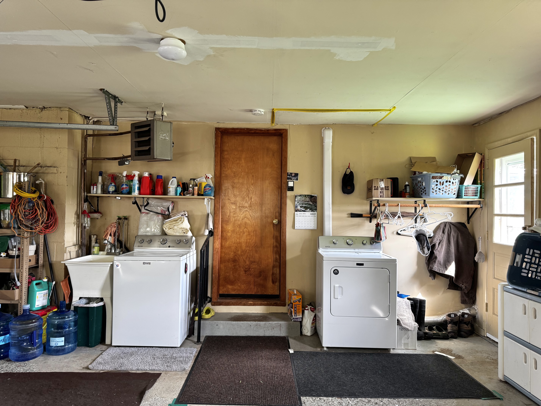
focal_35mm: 24
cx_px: 270
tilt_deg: +0.3
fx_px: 375
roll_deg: -0.5
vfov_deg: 56.8
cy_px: 203
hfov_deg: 71.6
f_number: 1.78
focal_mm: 6.76
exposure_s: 1/60
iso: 125
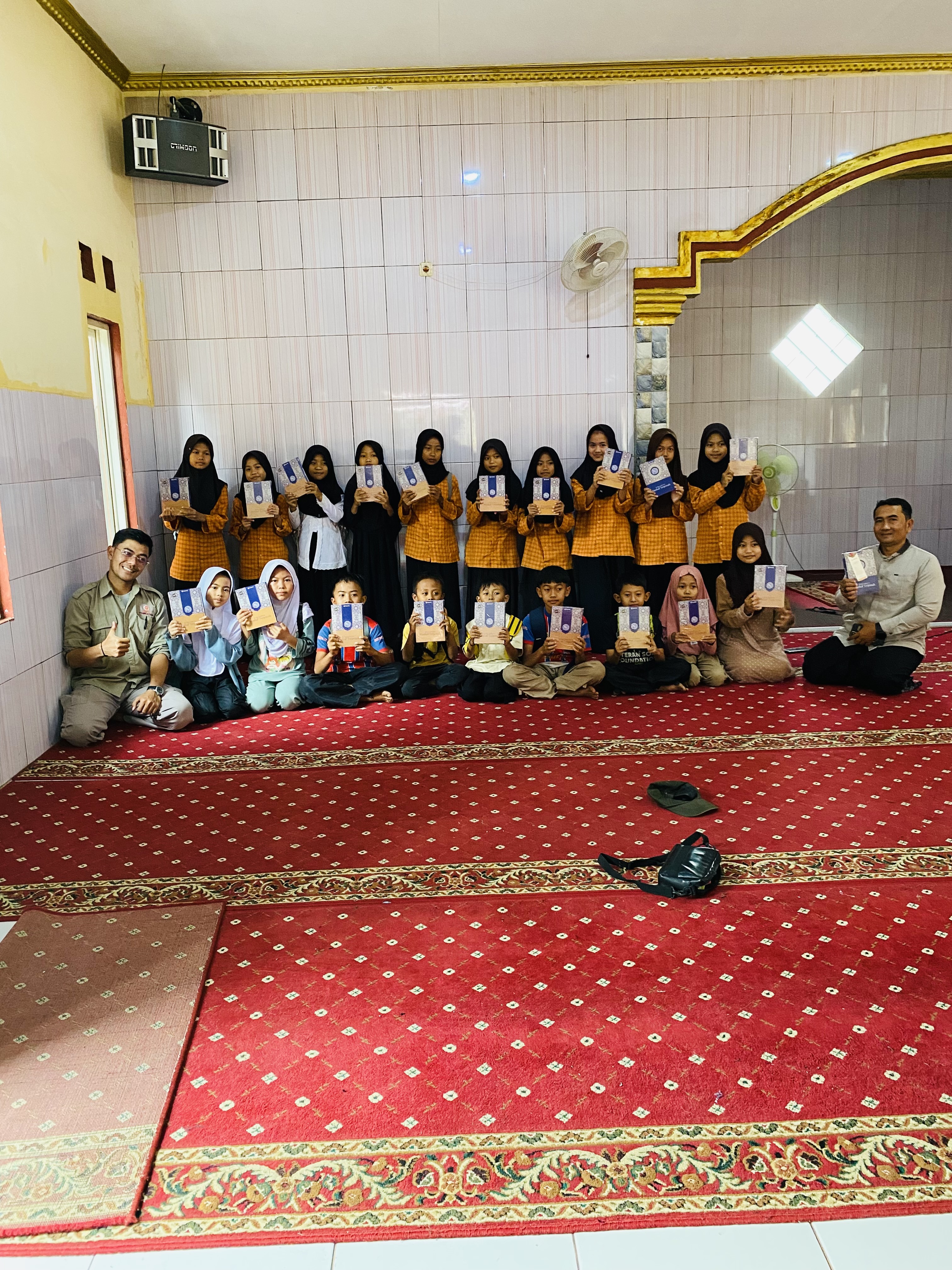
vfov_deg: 67.3
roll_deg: +0.7
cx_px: 476
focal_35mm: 26
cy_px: 635
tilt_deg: -10.7
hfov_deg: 53.1
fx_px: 953
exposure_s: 1/48
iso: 500
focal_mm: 4.25
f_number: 1.8
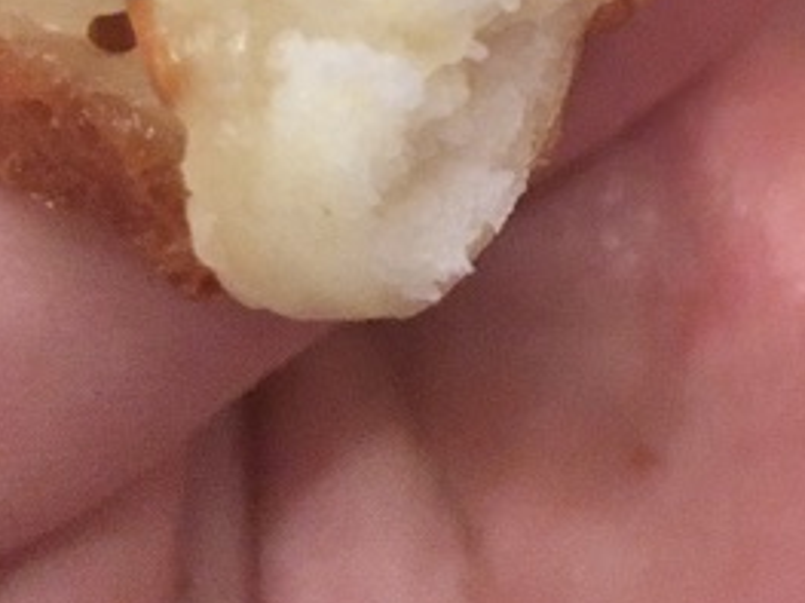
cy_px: -481
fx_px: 2627
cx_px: 1466
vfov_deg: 12.0
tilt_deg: -62.3
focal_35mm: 113
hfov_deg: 15.0
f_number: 2.2
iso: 200
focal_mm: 4.15
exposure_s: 1/24
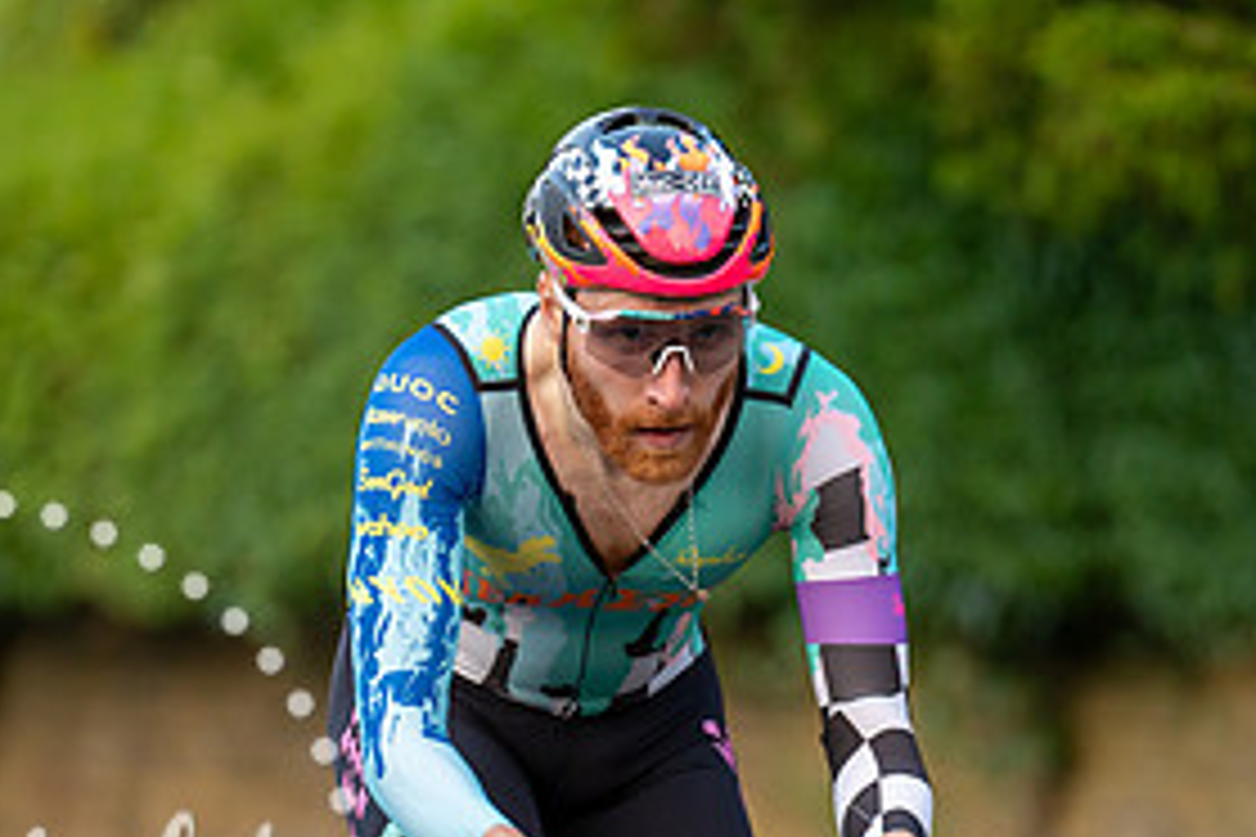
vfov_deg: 3.5
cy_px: 682
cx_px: 648
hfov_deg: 5.3
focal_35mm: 391
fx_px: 13640
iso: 1250
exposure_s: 1/1000
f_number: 2.8
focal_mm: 188
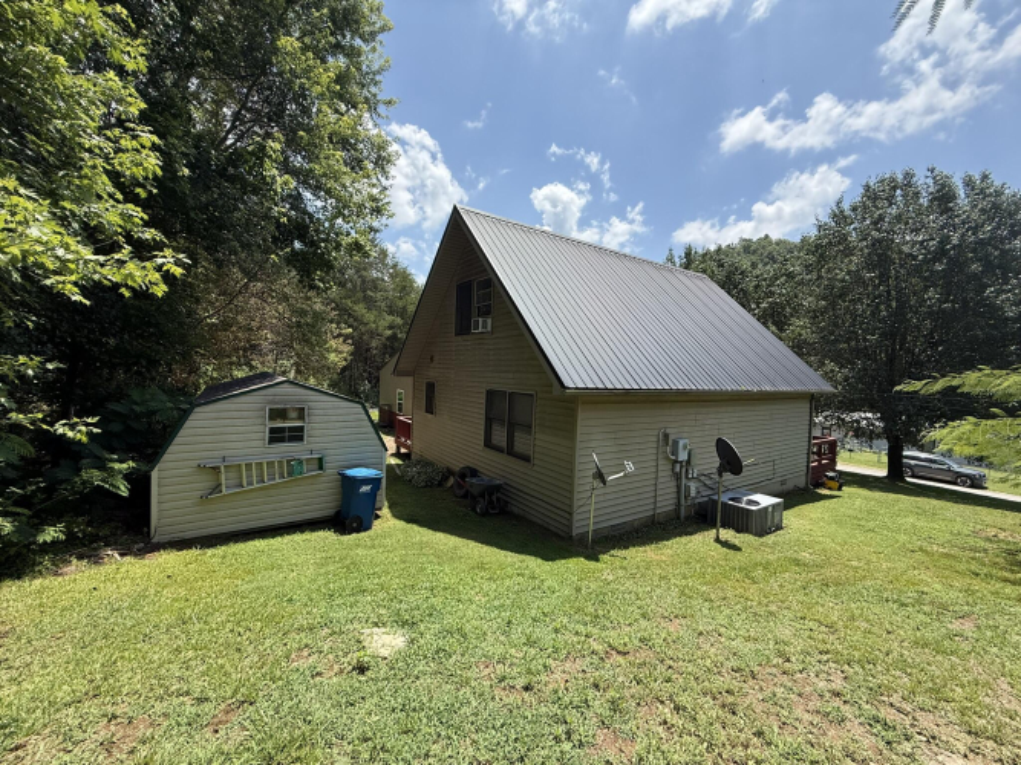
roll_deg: -2.2
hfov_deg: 102.1
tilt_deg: -1.4
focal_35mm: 14
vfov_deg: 85.7
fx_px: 413
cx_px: 510
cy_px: 382
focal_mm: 2.22
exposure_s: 1/1368
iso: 64
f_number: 2.2
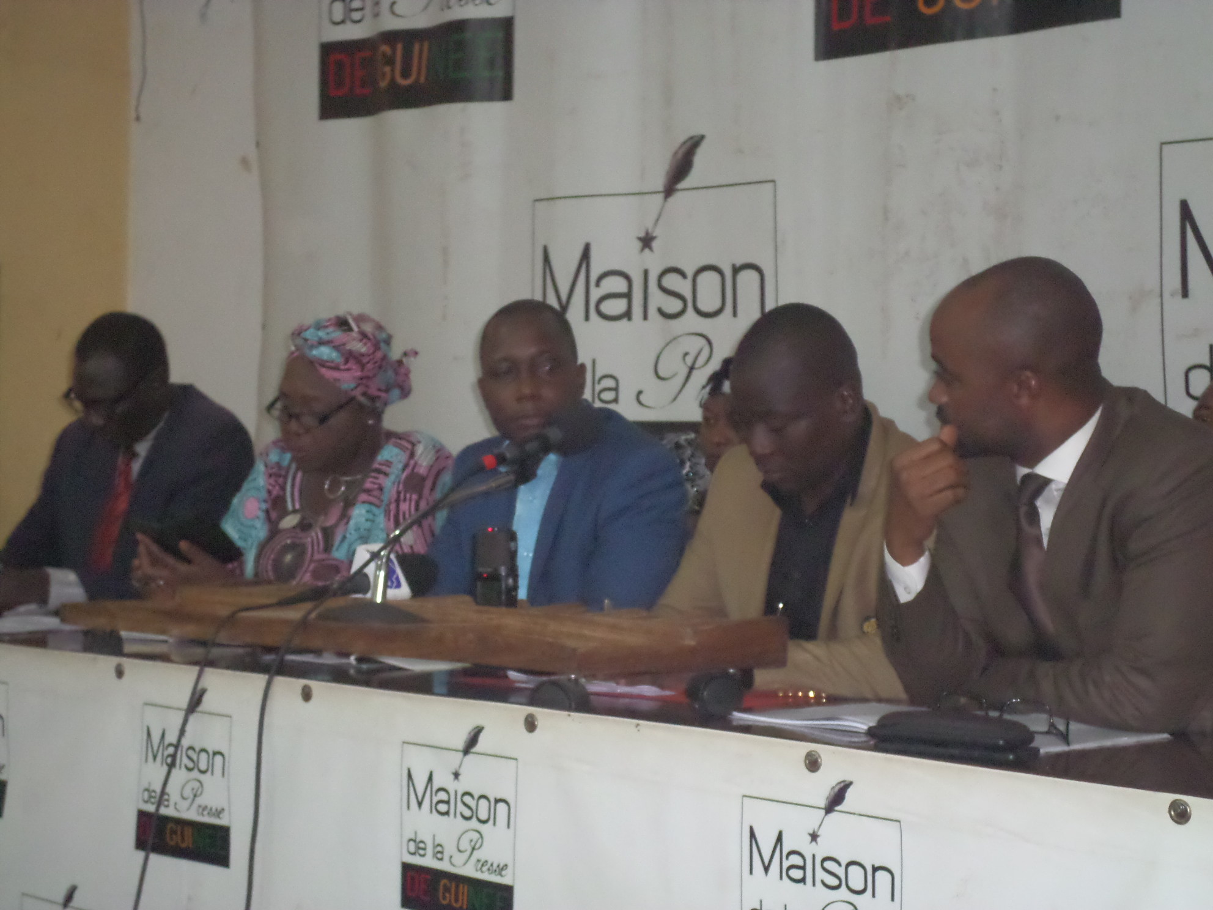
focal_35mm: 67
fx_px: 2348
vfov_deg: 21.9
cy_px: 455
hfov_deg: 29.0
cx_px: 606
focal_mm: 12
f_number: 4.1
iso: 640
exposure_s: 1/45
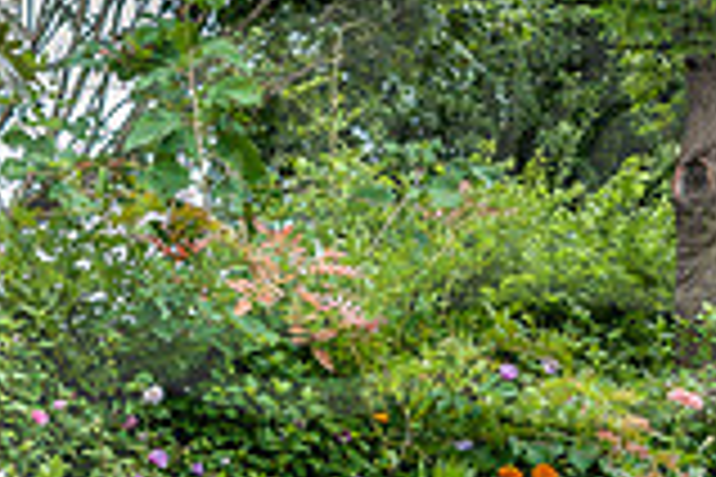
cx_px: 212
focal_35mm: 300
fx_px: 5966
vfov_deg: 4.6
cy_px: 673
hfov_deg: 6.9
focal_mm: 55
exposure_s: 1/80
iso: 100
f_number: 9
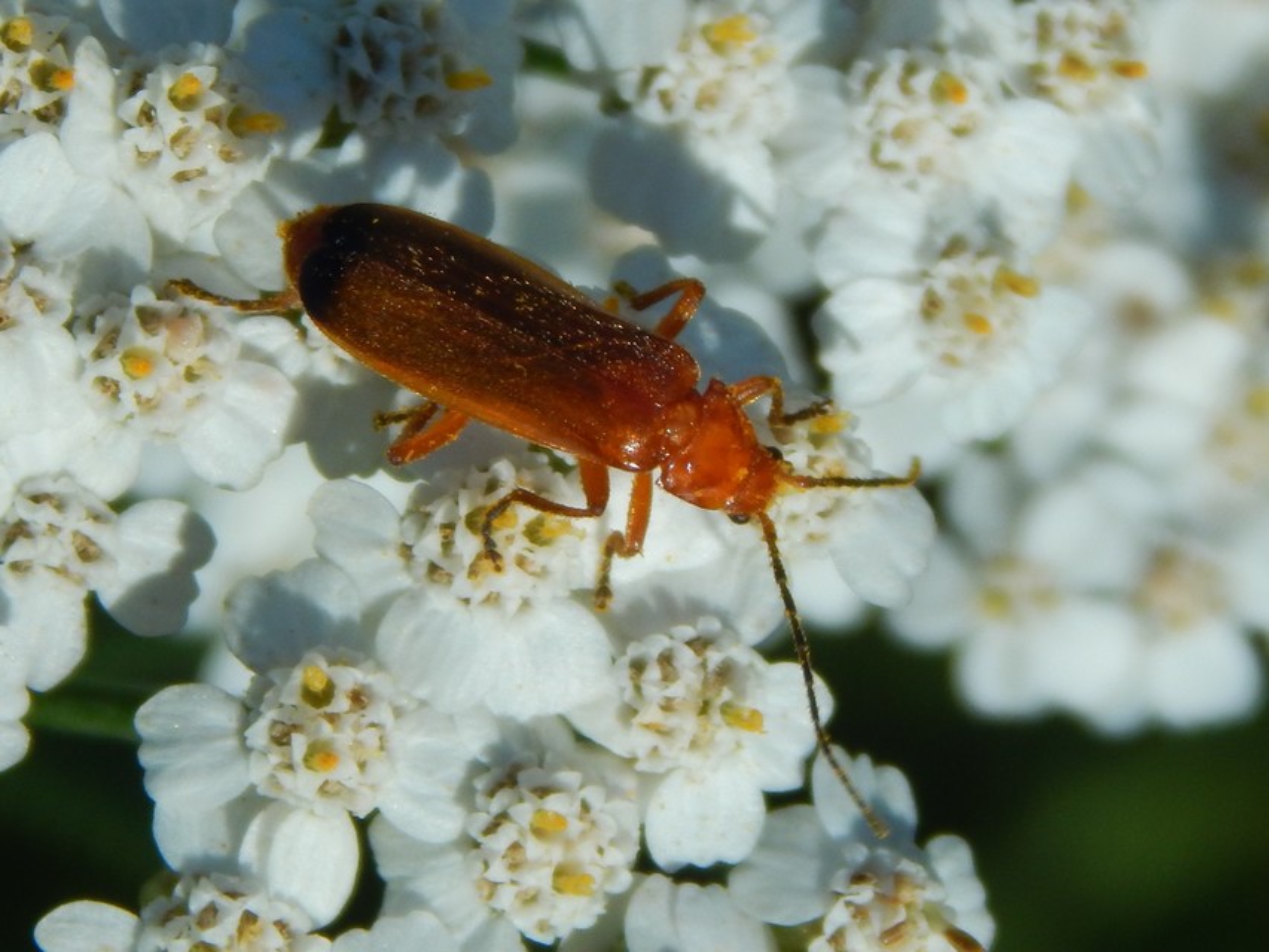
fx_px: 6673
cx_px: 634
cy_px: 476
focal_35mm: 182
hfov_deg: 10.9
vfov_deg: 8.2
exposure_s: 1/1000
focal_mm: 32.8
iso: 125
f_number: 5.3
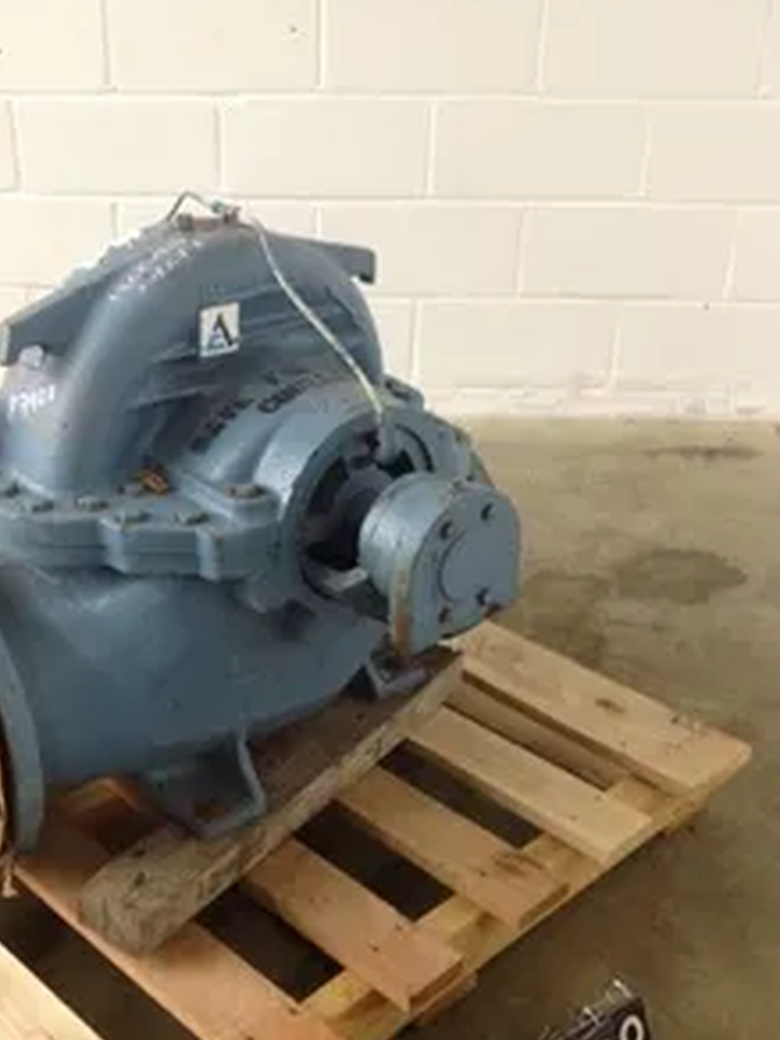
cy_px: 627
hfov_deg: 30.1
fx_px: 1442
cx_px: 274
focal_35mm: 48
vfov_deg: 39.5
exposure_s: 1/20
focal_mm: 4.28
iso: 200
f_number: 2.4
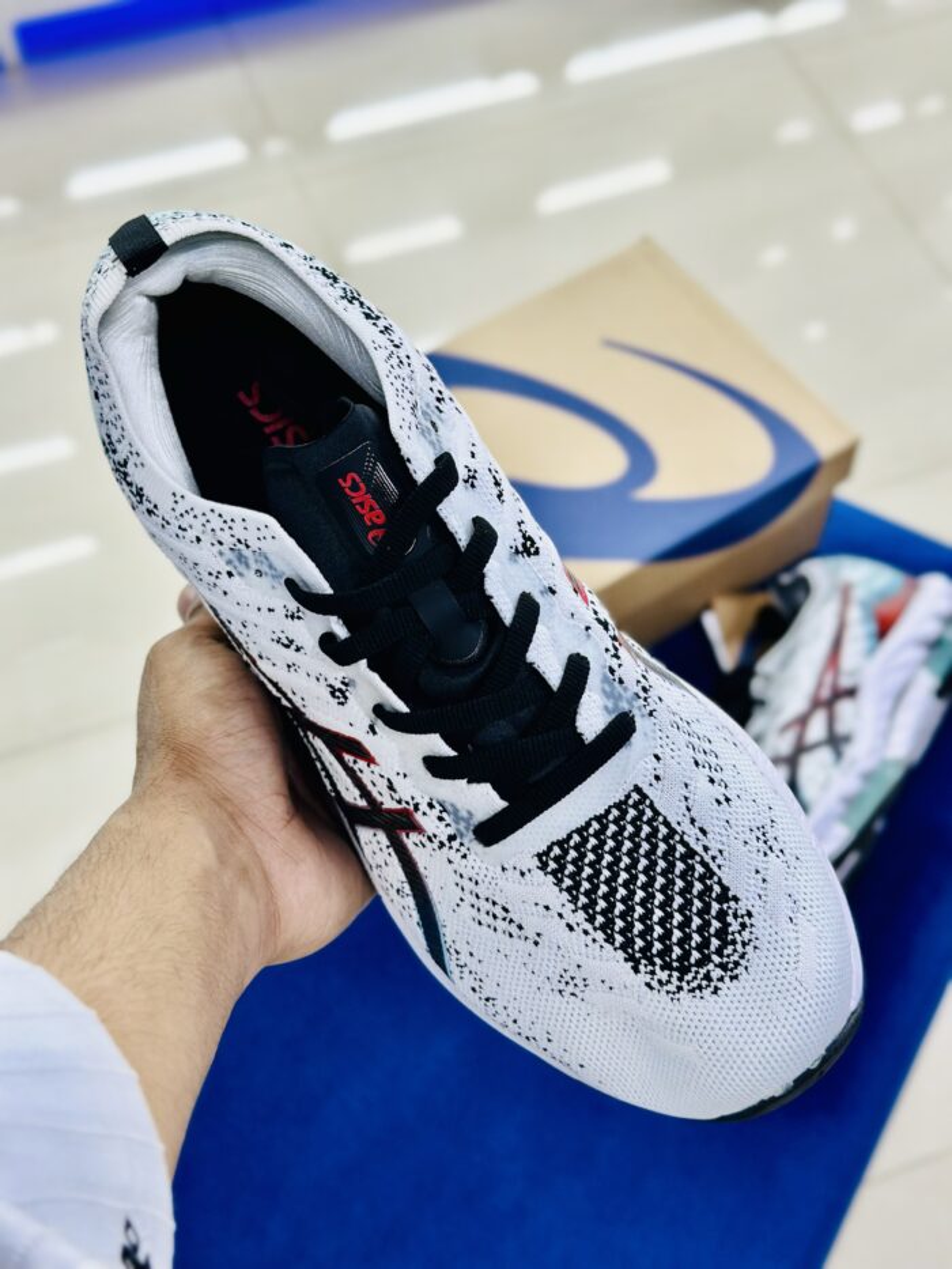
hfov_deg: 30.3
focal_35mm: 48
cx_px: 476
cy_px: 634
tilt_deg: -56.3
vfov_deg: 39.7
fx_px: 1760
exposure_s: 1/100
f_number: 1.78
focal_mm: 6.86
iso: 64
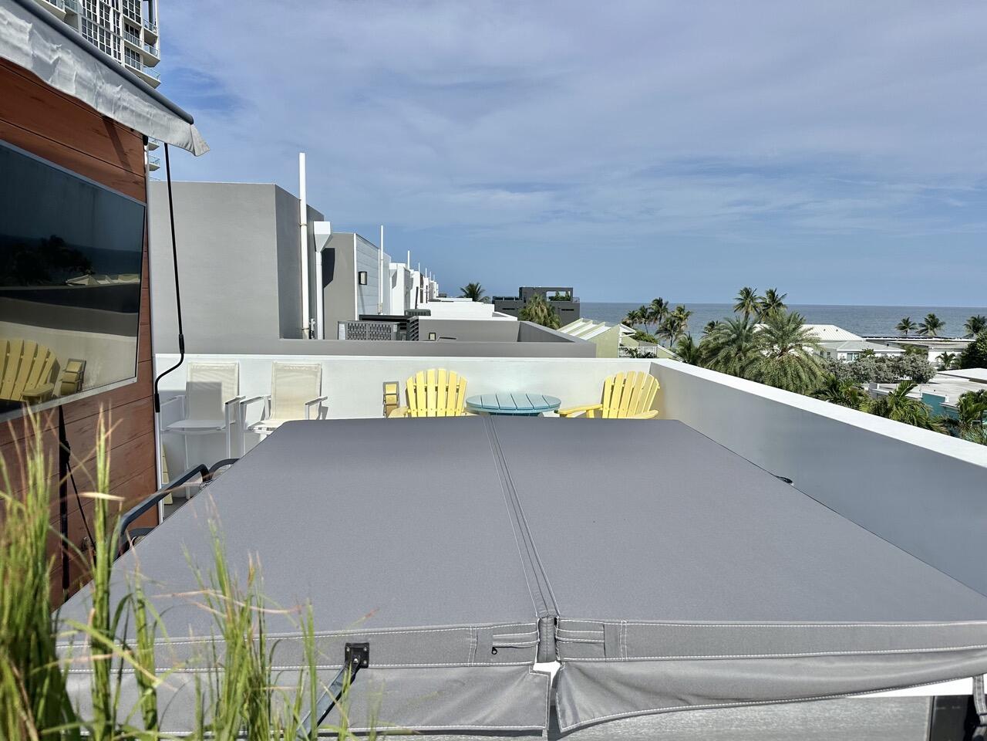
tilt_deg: -5.7
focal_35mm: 24
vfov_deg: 56.8
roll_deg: -0.6
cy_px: 370
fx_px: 684
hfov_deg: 71.6
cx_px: 494
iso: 80
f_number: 1.78
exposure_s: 1/9709
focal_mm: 6.86
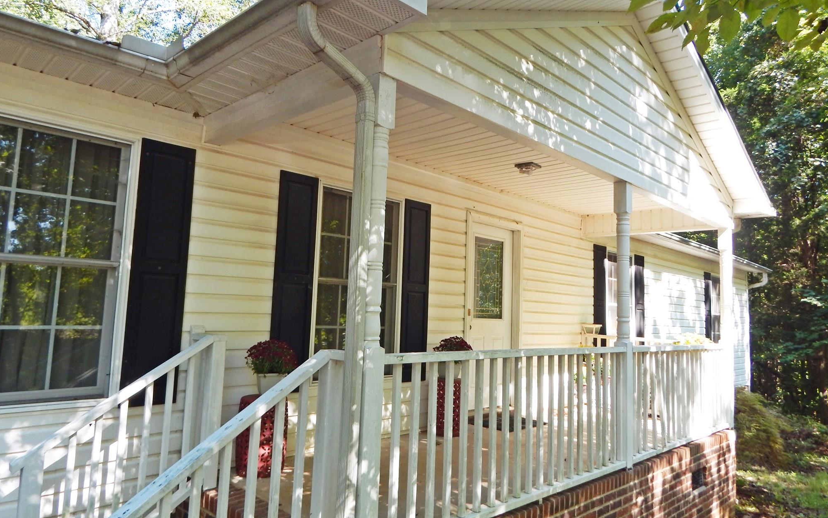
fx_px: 542
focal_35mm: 24
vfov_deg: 51.1
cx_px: 405
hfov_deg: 74.8
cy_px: 247
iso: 125
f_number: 3
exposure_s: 1/160
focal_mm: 4
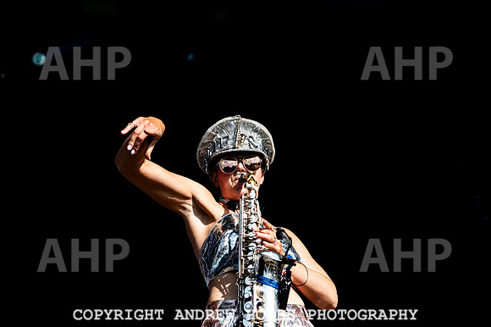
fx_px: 1296
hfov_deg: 21.5
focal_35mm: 95
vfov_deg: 14.4
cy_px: 164
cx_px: 246
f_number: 4.5
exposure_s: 1/2000
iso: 200
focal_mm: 95
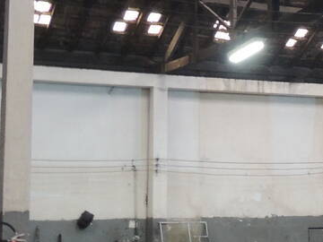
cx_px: 408
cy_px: 118
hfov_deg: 19.1
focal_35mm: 96
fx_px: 896
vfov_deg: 15.4
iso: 400
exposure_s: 1/13
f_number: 3
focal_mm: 4.3
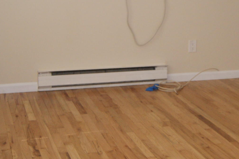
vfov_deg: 17.0
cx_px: 208
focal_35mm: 80
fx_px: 531
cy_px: 49
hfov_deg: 24.7
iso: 320
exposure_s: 1/160
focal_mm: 18
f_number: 4
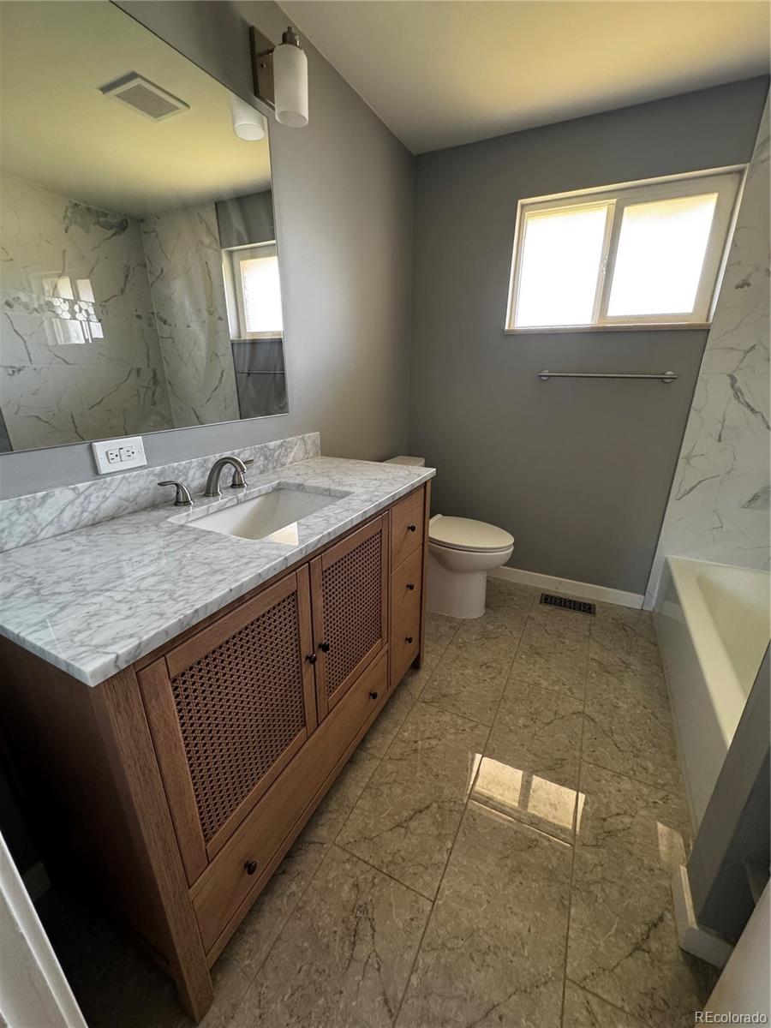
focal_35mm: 14
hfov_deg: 85.7
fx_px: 416
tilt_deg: -19.1
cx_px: 386
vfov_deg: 102.1
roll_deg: -0.2
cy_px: 514
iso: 320
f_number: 2.2
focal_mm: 2.22
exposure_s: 1/79
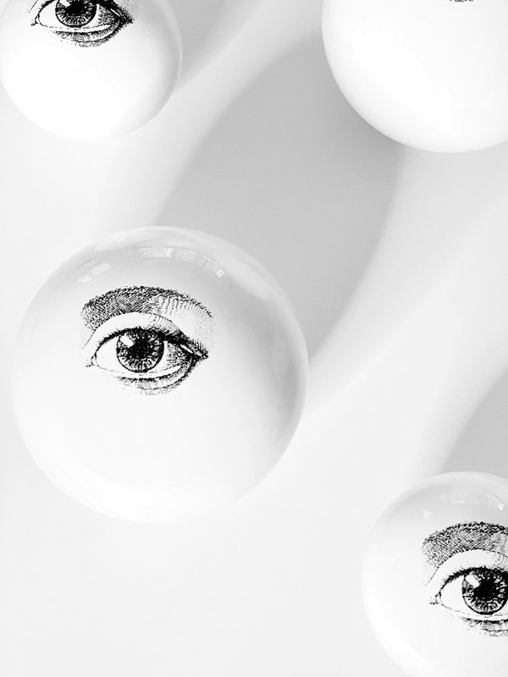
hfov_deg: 28.0
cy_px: 338
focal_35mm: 52
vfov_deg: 36.8
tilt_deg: -64.7
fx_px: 1017
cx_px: 254
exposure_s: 1/122
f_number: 2
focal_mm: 6
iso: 125
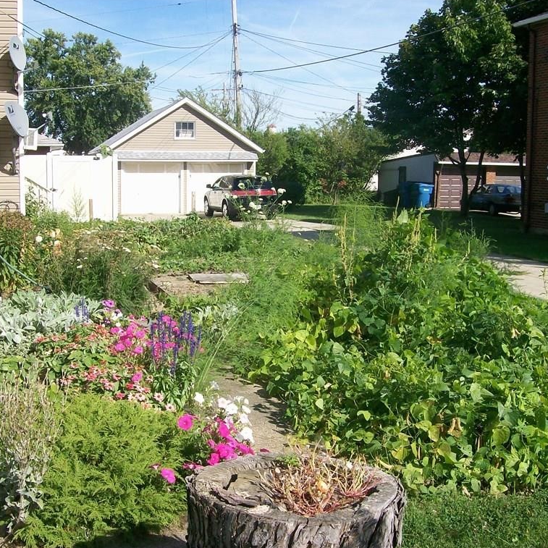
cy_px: 274
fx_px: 770
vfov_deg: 39.2
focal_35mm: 43
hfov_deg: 39.1
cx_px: 237
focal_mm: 6
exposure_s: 1/455
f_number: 4.8
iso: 80
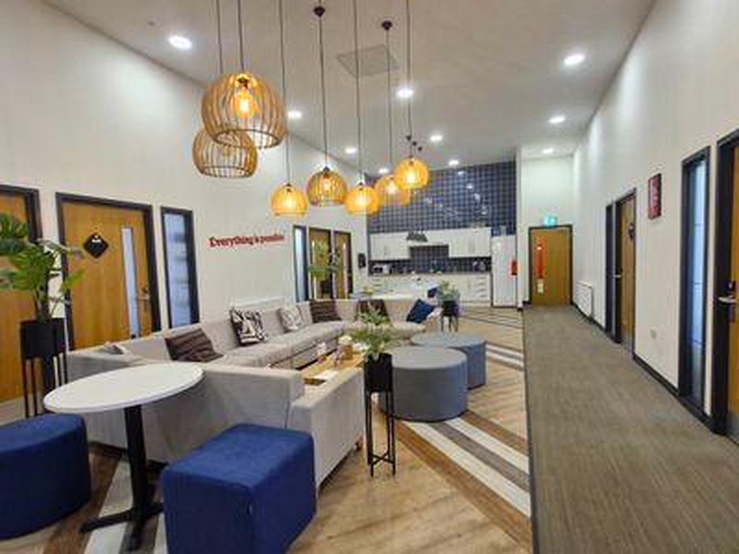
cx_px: 370
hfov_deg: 106.2
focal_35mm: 13
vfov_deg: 89.9
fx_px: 278
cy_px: 277
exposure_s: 1/50
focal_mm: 1.74
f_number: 2.2
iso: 200
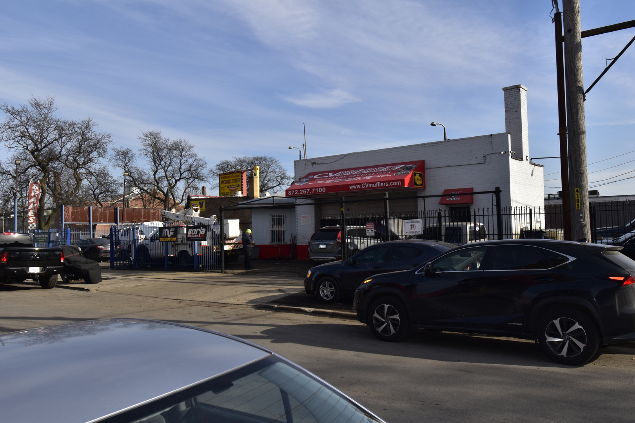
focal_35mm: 30
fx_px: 529
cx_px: 318
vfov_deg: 43.6
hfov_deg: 61.9
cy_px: 212
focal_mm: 20
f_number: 10
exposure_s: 1/200
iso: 100
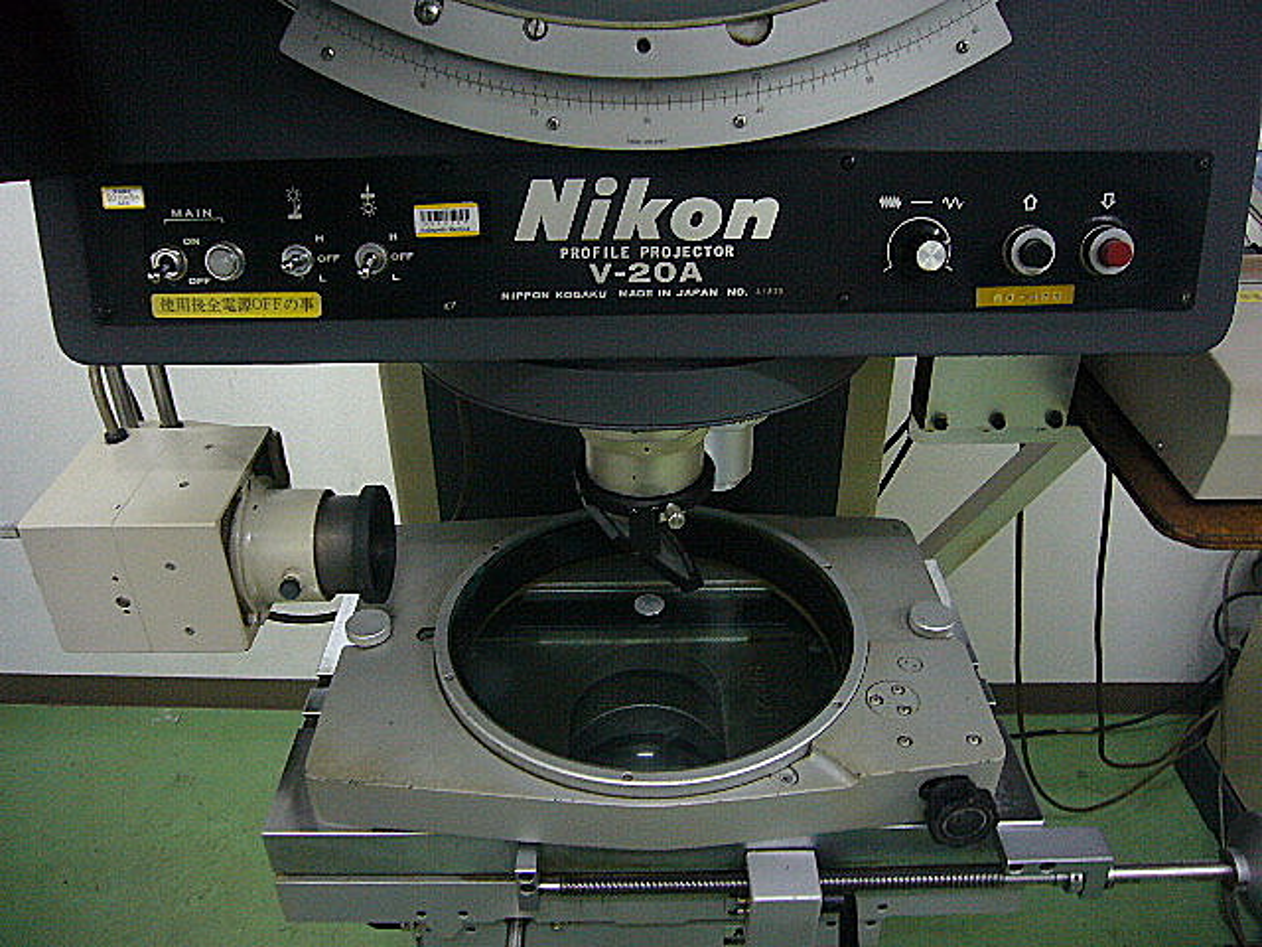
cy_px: 474
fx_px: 1021
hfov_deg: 63.4
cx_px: 631
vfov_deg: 49.7
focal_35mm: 28
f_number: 2.8
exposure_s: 1/8
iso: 200
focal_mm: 4.6
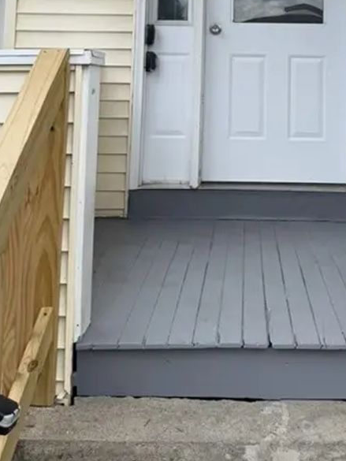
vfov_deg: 31.8
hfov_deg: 25.8
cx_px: 263
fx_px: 746
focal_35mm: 56
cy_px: 4
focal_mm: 6.76
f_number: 1.78
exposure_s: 1/1901
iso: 80
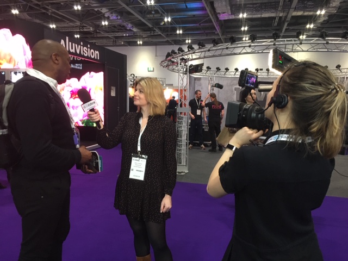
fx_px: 292
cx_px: 174
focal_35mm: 29
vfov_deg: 48.2
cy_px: 130
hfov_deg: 61.7
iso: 200
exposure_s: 1/25
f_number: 2.2
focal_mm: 4.15
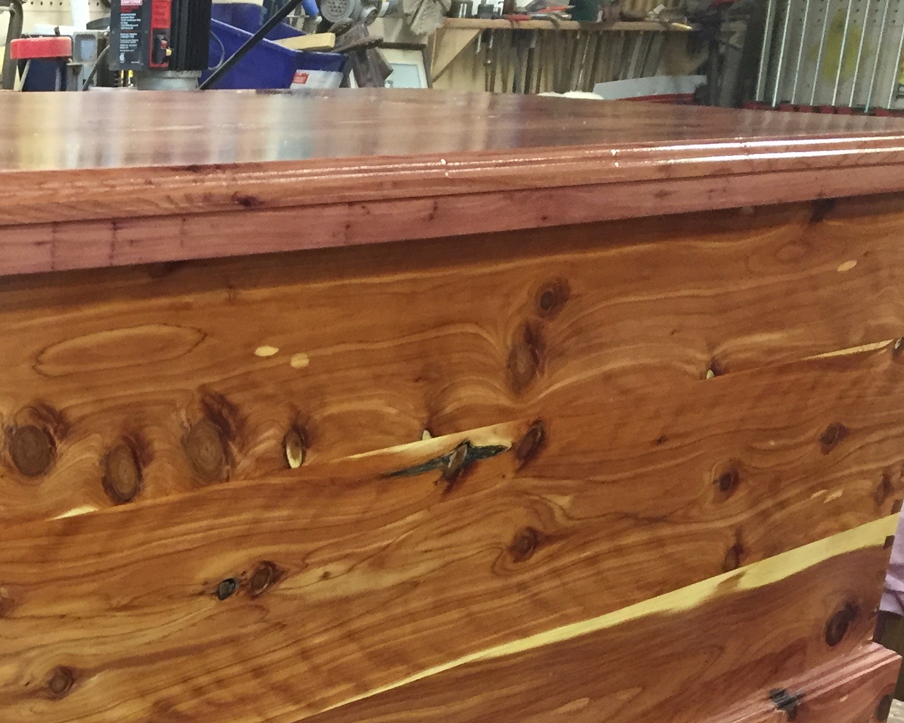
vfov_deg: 22.7
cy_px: 763
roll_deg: -0.6
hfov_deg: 27.6
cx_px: -26
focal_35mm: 64
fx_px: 1712
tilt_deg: -22.6
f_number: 2.2
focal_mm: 4.15
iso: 125
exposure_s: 1/30
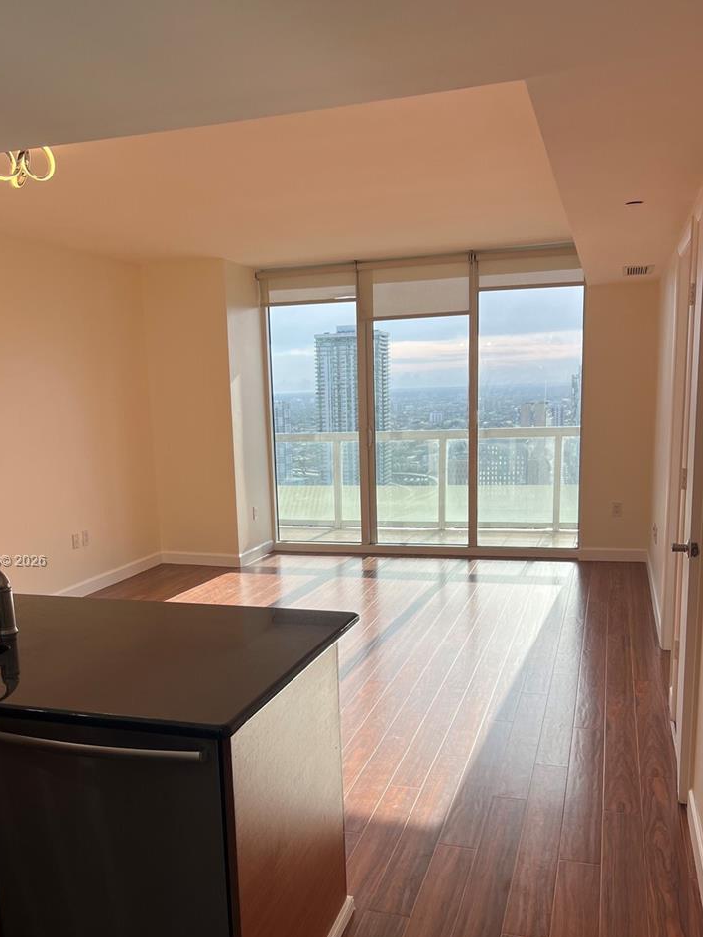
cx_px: 308
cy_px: 562
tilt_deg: -8.3
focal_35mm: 33
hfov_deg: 42.9
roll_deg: +4.4
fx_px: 893
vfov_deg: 54.9
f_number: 1.5
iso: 50
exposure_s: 1/827
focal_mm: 5.7
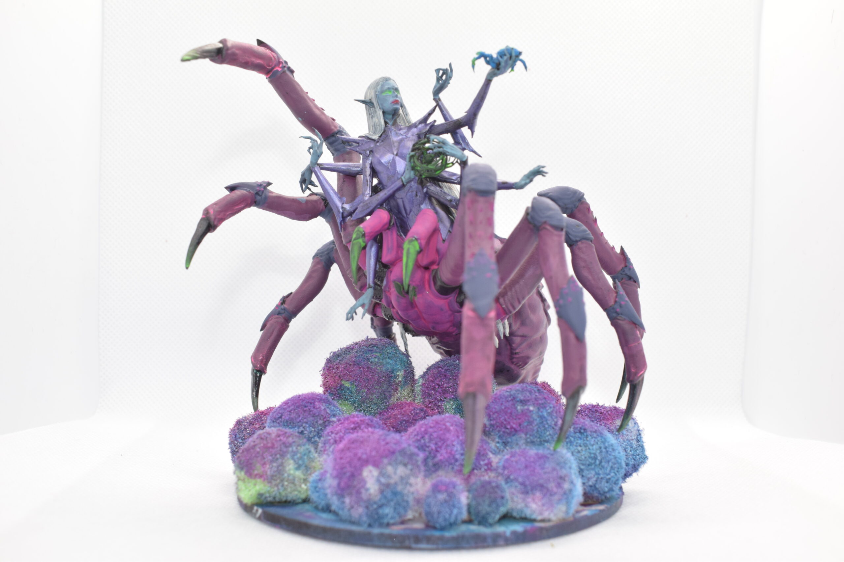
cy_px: 281
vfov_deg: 36.9
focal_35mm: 36
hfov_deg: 53.1
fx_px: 844
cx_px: 422
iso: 800
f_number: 8
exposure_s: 1/125
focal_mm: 24
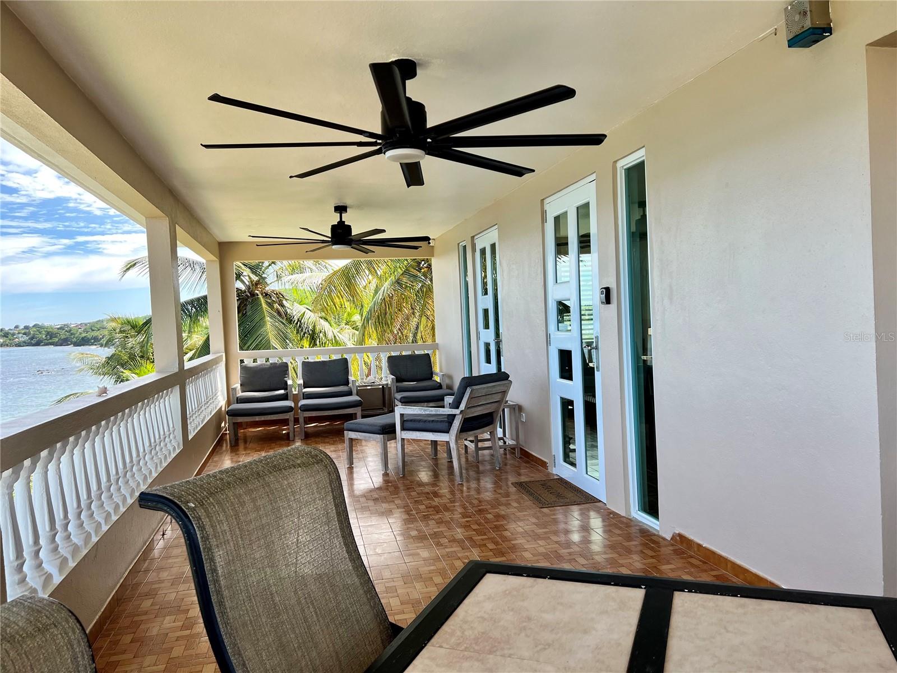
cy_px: 336
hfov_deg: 67.3
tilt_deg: -2.0
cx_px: 448
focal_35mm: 26
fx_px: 674
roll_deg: +2.1
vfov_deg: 53.1
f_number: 1.5
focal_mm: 5.7
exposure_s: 1/780
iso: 50
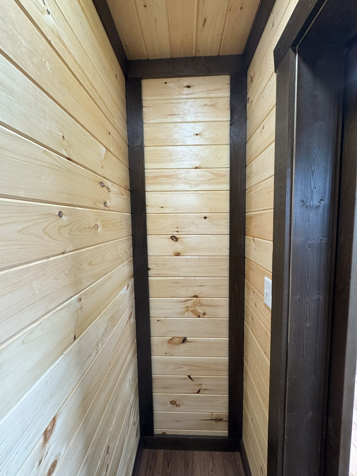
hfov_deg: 85.7
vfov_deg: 102.1
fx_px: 193
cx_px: 178
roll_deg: +0.7
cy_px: 238
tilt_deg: -6.2
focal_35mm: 14
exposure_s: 1/99
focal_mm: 2.22
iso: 250
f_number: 2.2
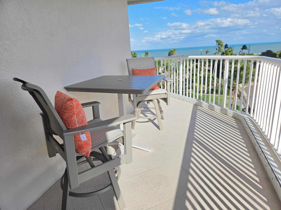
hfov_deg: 73.9
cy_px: 105
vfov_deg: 58.9
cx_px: 140
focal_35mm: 23
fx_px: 187
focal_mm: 5.4
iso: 80
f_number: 1.8
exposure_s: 1/5543
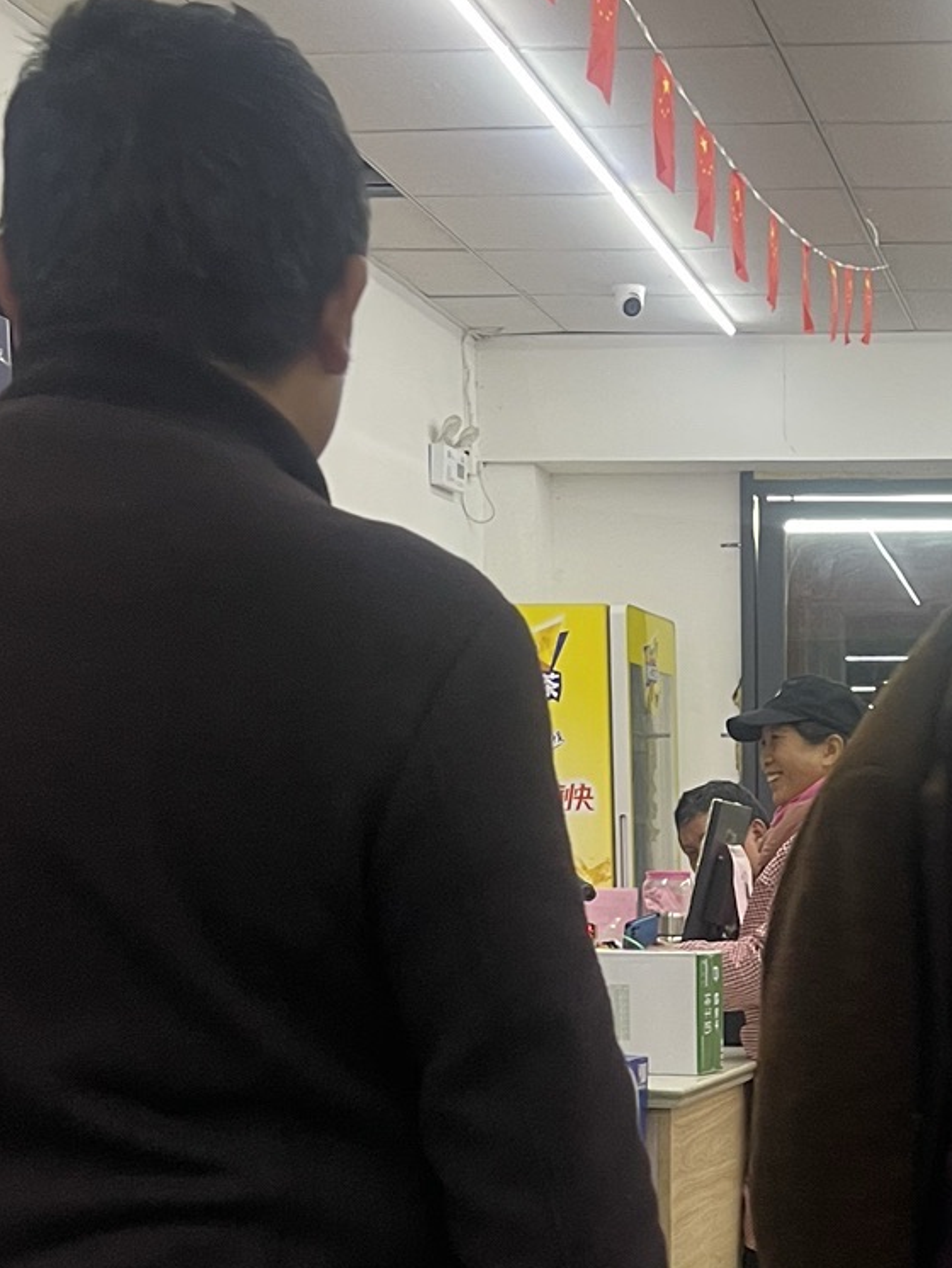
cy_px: 1248
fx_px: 2455
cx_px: 988
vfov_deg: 27.4
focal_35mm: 67
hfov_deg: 21.1
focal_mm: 5.1
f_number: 1.6
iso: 125
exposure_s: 1/50
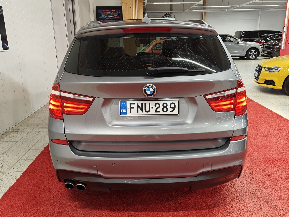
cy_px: 108
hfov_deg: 60.0
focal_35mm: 30
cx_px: 144
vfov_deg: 46.8
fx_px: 250
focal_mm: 5.59
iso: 80
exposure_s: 1/61
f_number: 1.8
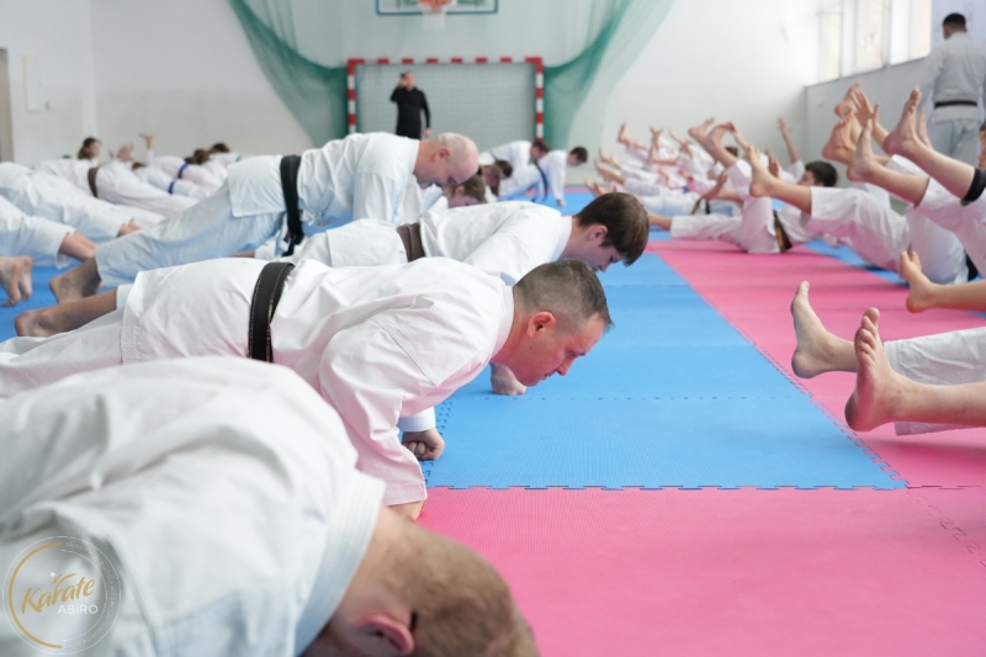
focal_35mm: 47
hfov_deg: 41.9
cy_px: 328
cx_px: 493
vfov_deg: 28.6
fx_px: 1287
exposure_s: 1/500
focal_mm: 47
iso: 3200
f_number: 4
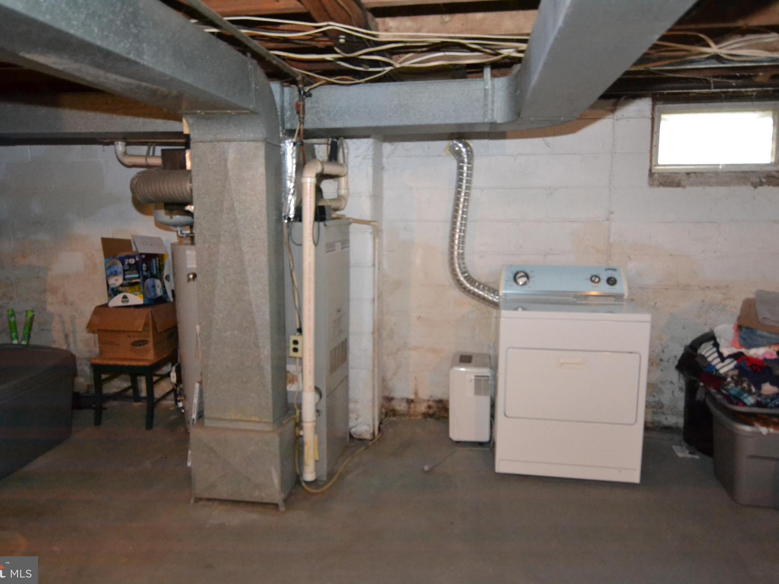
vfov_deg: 55.8
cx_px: 384
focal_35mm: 25
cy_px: 294
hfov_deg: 70.4
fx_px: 552
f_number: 2.8
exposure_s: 1/60
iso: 3200
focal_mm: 15
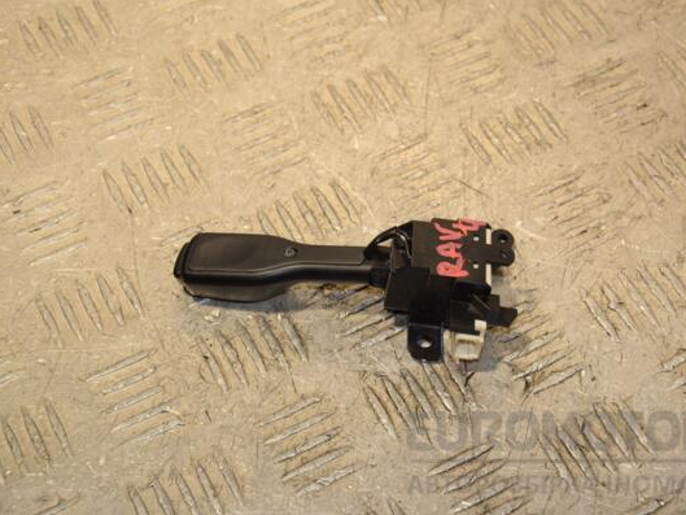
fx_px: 1685
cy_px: 258
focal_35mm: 85
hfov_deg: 23.0
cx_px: 383
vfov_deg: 17.4
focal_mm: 52
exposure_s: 1/200
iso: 800
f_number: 7.1
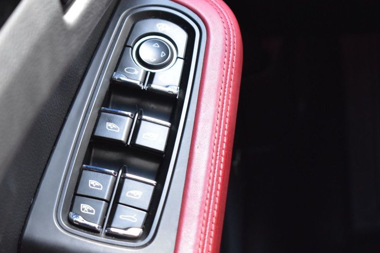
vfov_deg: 12.7
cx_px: 162
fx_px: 1136
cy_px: 142
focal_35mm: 108
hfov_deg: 19.0
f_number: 6.3
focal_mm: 55
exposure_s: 1/15
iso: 1600
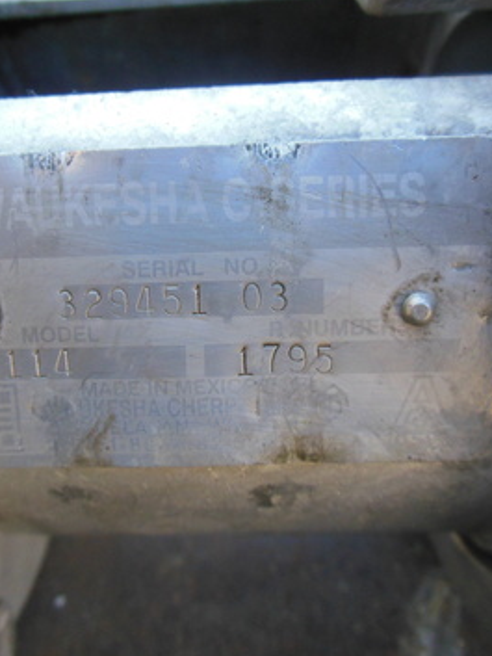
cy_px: 327
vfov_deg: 53.9
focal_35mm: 34
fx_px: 644
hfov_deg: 41.7
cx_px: 204
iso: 400
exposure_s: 1/200
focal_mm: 4.5
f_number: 3.2
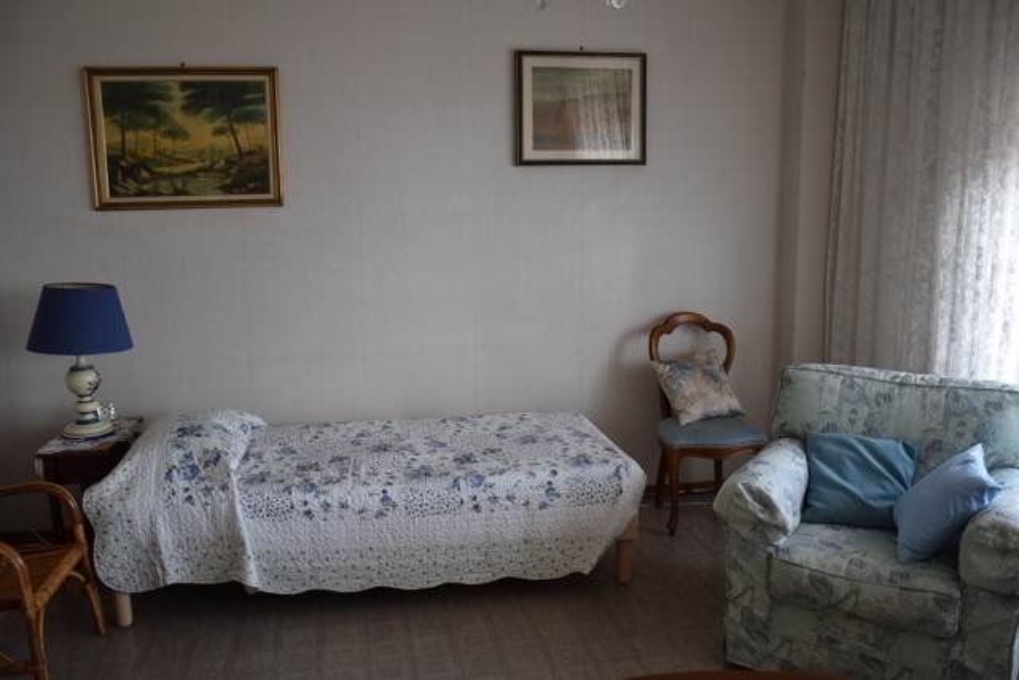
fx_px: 849
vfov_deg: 43.6
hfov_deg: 61.9
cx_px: 510
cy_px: 340
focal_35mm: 30
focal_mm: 20
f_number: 4
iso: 500
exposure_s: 1/60
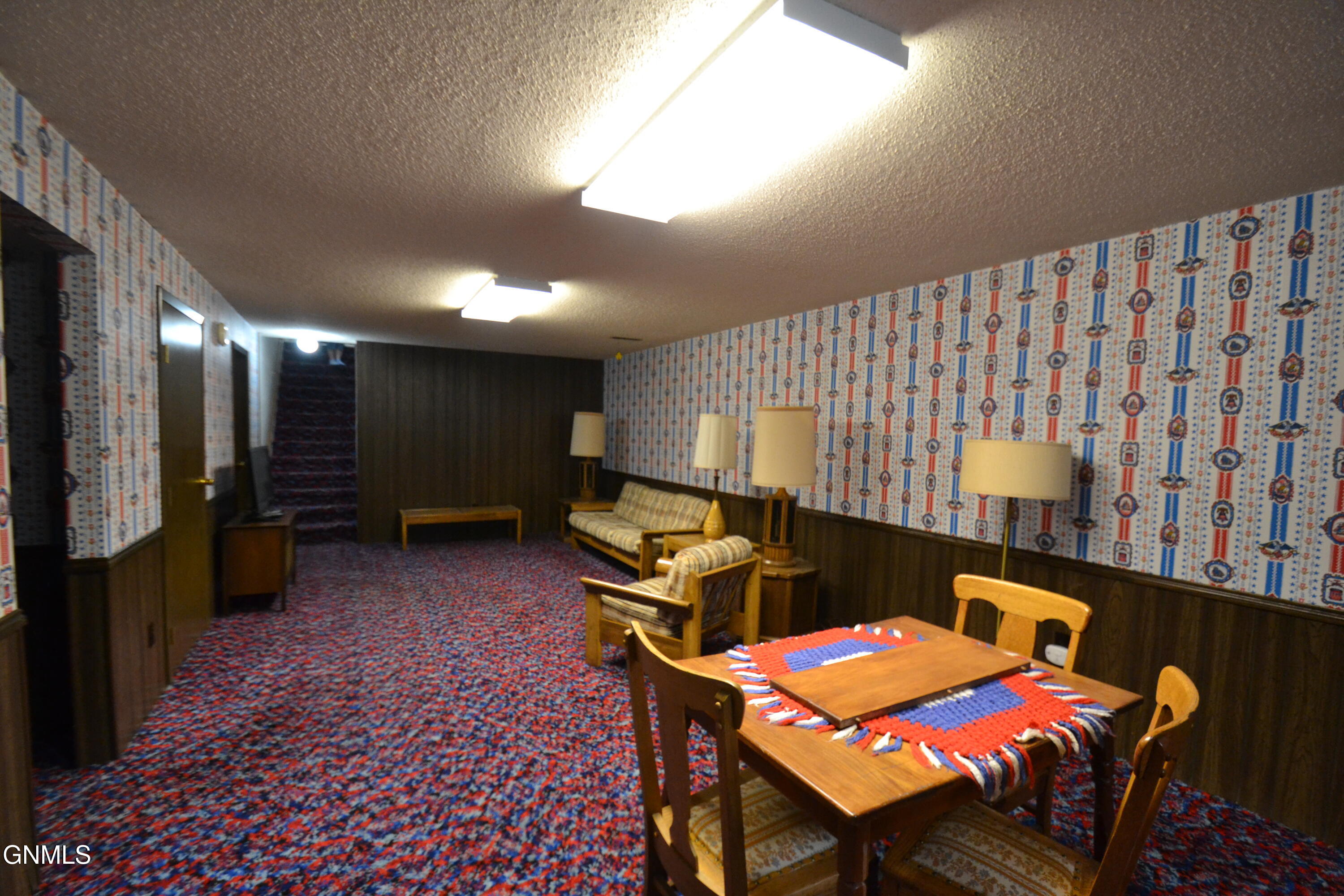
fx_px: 560
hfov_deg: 100.4
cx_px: 672
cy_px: 448
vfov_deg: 77.3
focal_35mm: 15
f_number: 3.5
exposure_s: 1/60
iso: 1800
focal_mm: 10
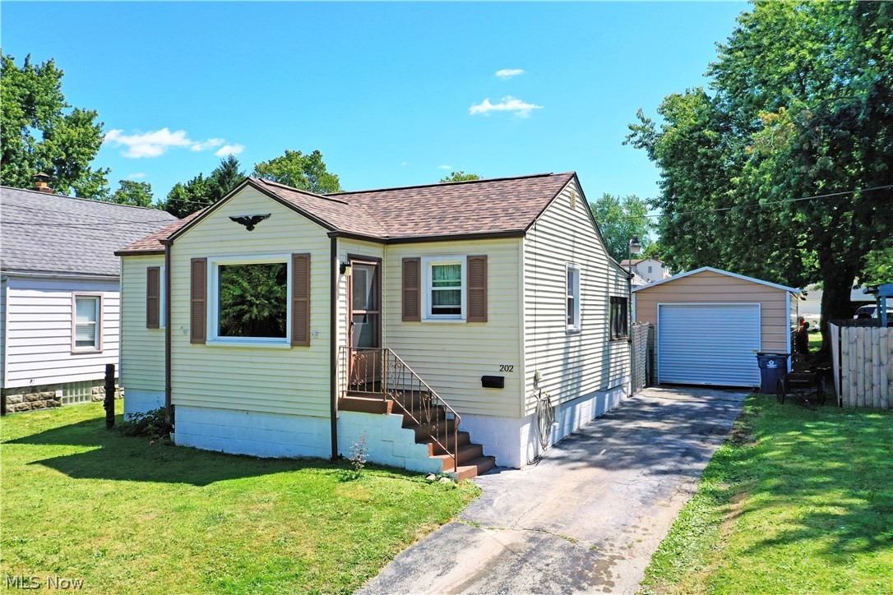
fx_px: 695
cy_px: 298
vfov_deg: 46.4
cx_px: 446
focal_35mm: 28
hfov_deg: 65.5
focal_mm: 10.26
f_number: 5.6
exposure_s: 1/500
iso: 100
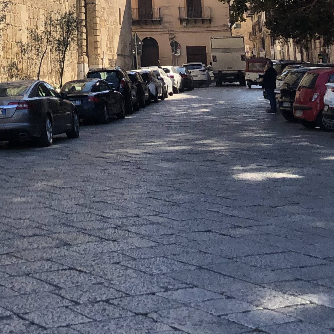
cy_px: -112
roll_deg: +1.0
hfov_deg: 19.9
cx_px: -18
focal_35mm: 84
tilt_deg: +12.8
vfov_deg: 19.0
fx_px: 917
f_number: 1.8
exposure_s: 1/1091
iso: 20
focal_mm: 4
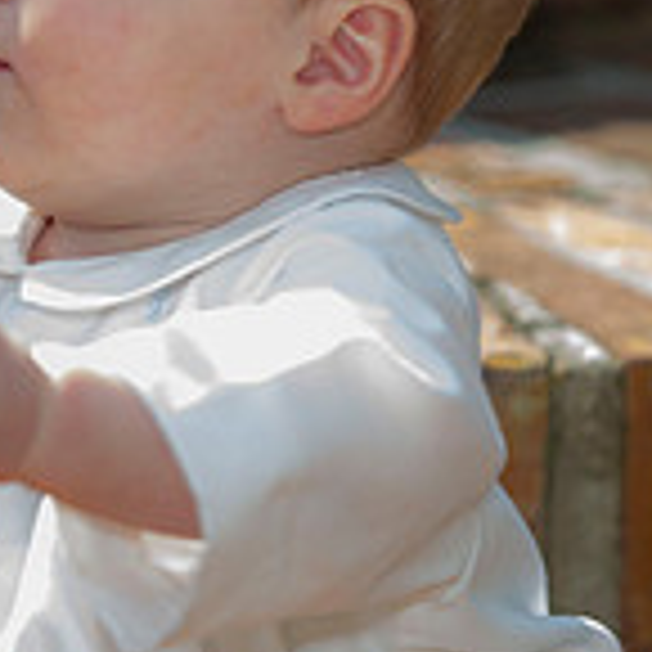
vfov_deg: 3.8
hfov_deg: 3.8
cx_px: 90
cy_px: 472
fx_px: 9760
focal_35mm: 458
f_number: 2.8
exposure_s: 1/250
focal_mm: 135
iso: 50
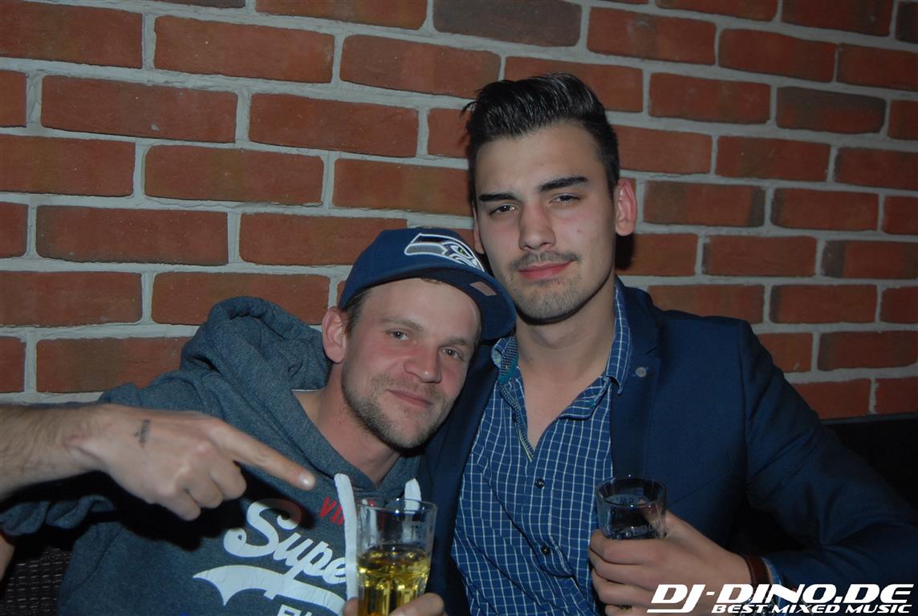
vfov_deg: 31.0
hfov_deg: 44.9
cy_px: 308
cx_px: 459
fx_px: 1112
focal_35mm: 44
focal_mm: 29
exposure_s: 1/6
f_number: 5.6
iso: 400
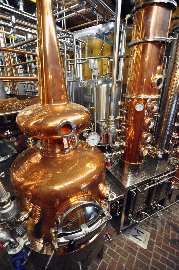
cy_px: 135
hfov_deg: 71.9
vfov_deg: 95.0
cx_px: 90
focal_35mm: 16
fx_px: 123
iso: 1600
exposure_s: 1/50
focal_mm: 11
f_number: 2.8
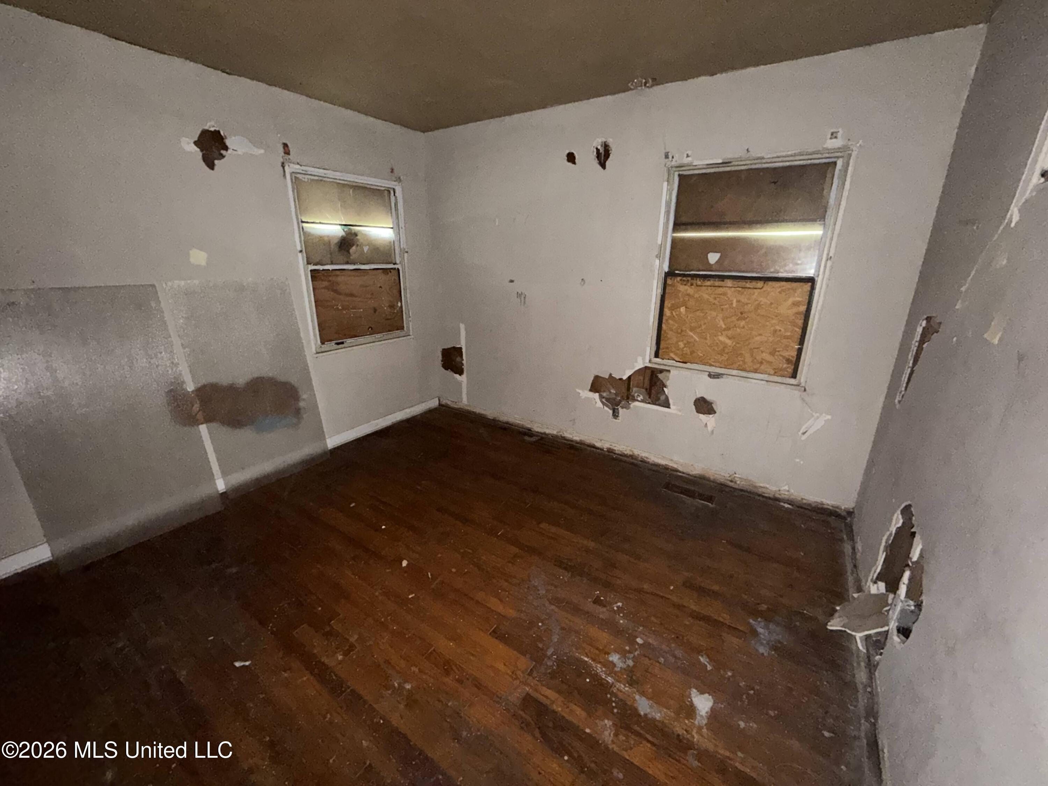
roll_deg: +0.1
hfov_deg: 102.1
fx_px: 424
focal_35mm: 14
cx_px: 524
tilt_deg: -16.7
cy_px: 393
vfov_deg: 85.7
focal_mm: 2.22
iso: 640
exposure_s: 1/16
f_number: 2.2
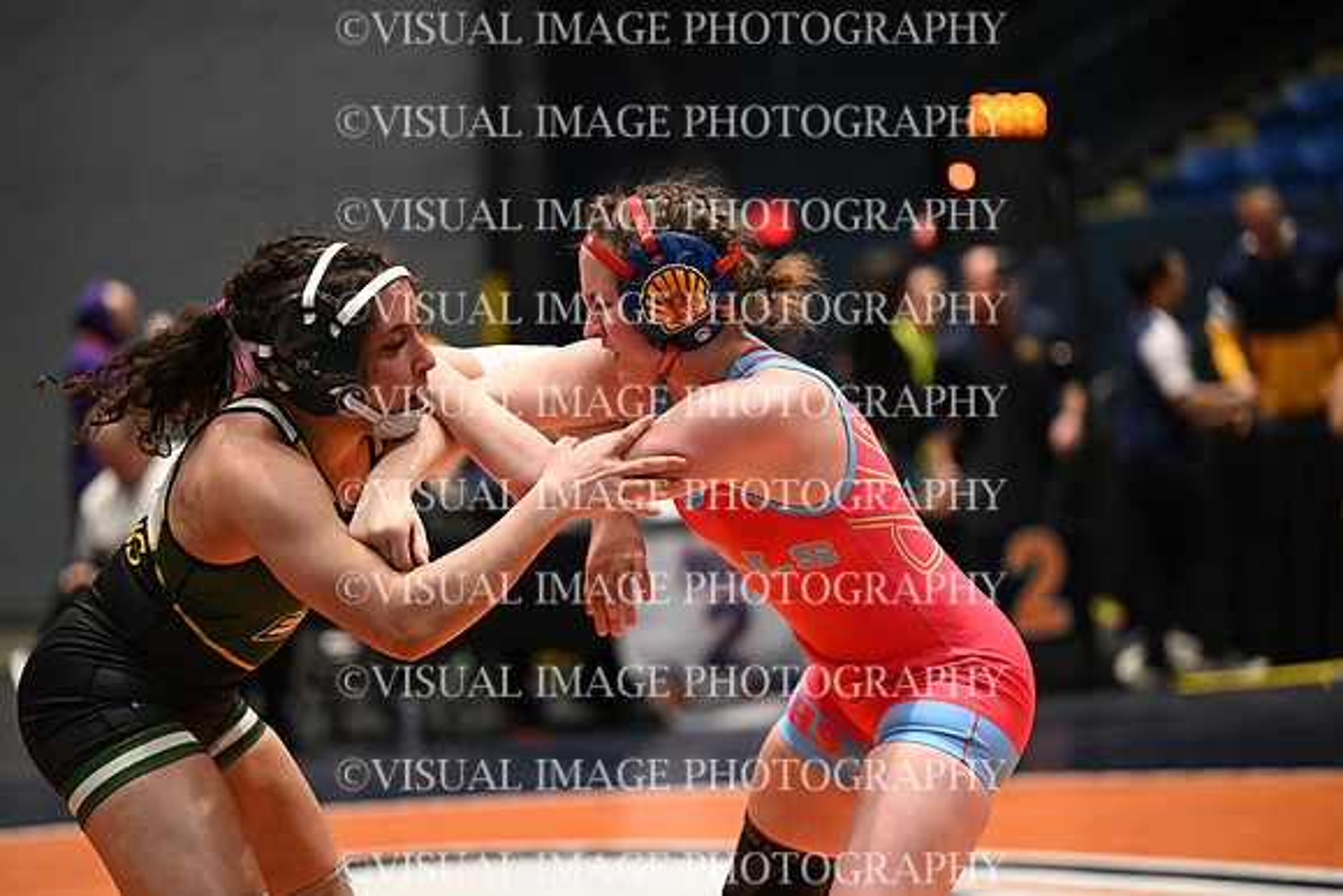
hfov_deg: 17.1
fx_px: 4478
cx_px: 672
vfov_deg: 11.4
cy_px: 448
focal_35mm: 120
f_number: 2.8
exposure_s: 1/960
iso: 4000
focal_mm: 120
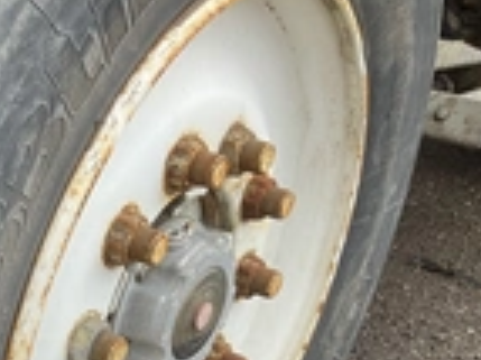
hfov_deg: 21.9
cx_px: -128
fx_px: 1125
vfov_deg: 17.2
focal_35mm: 81
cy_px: 458
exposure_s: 1/122
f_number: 1.8
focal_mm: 3
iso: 25
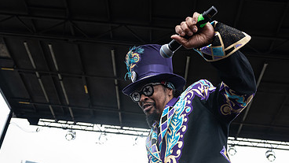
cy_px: 133
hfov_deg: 43.7
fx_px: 360
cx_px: 155
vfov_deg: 25.0
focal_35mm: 47
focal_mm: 27
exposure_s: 1/200
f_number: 4
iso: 400
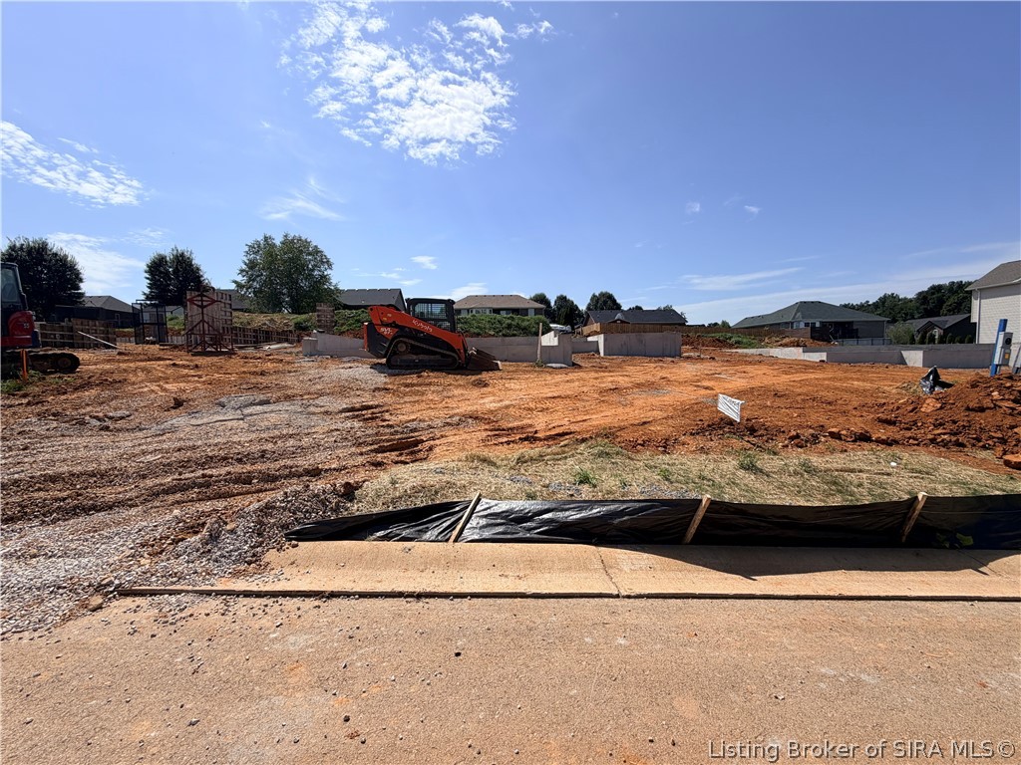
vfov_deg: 85.7
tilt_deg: -2.1
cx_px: 510
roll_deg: +1.4
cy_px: 382
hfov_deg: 102.1
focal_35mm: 14
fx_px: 413
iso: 20
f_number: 2.2
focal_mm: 2.22
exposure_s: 1/1312
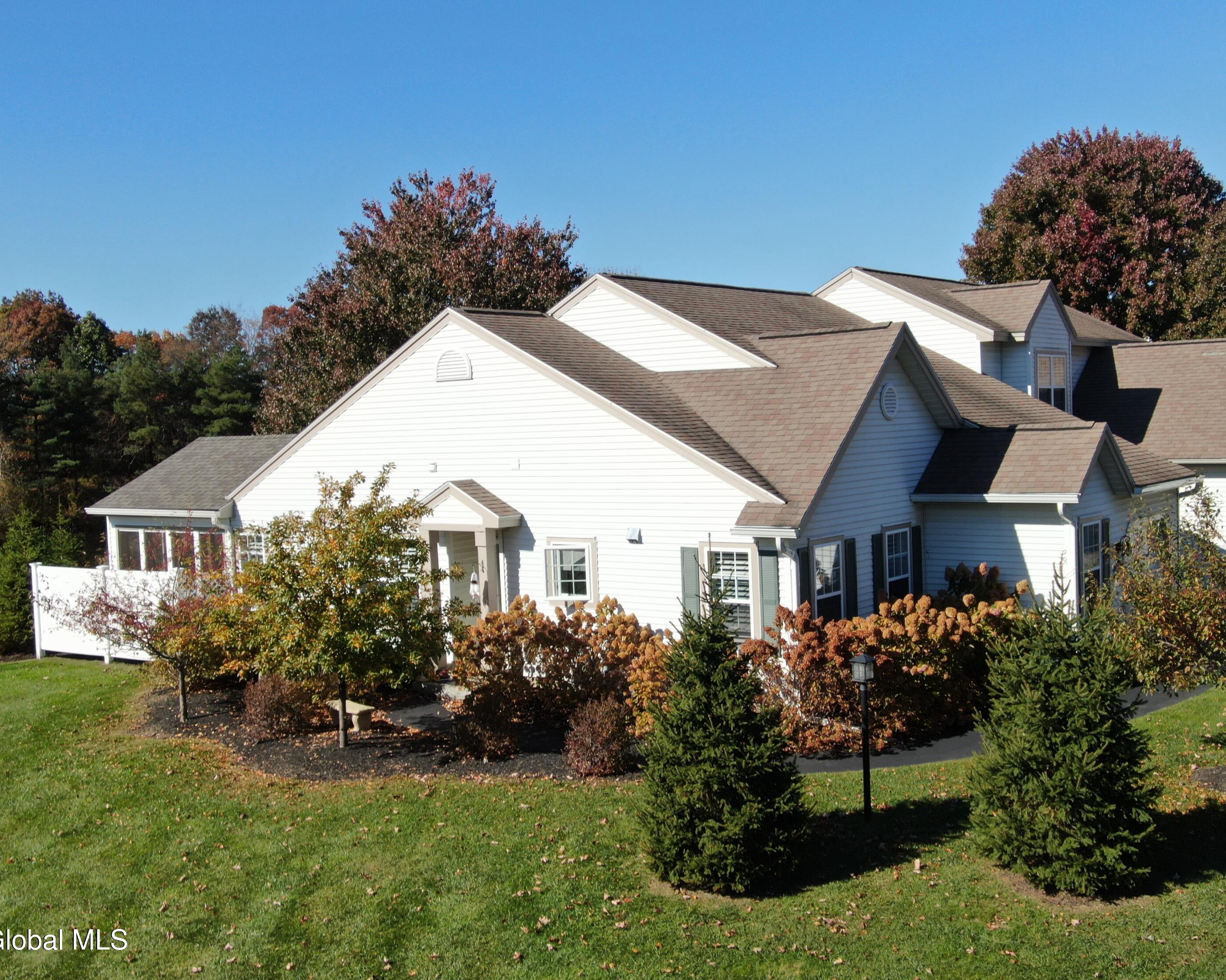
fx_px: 1415
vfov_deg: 38.2
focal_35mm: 39
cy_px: 489
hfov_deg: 46.8
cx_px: 643
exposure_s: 1/60
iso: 100
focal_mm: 6.35
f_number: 3.4
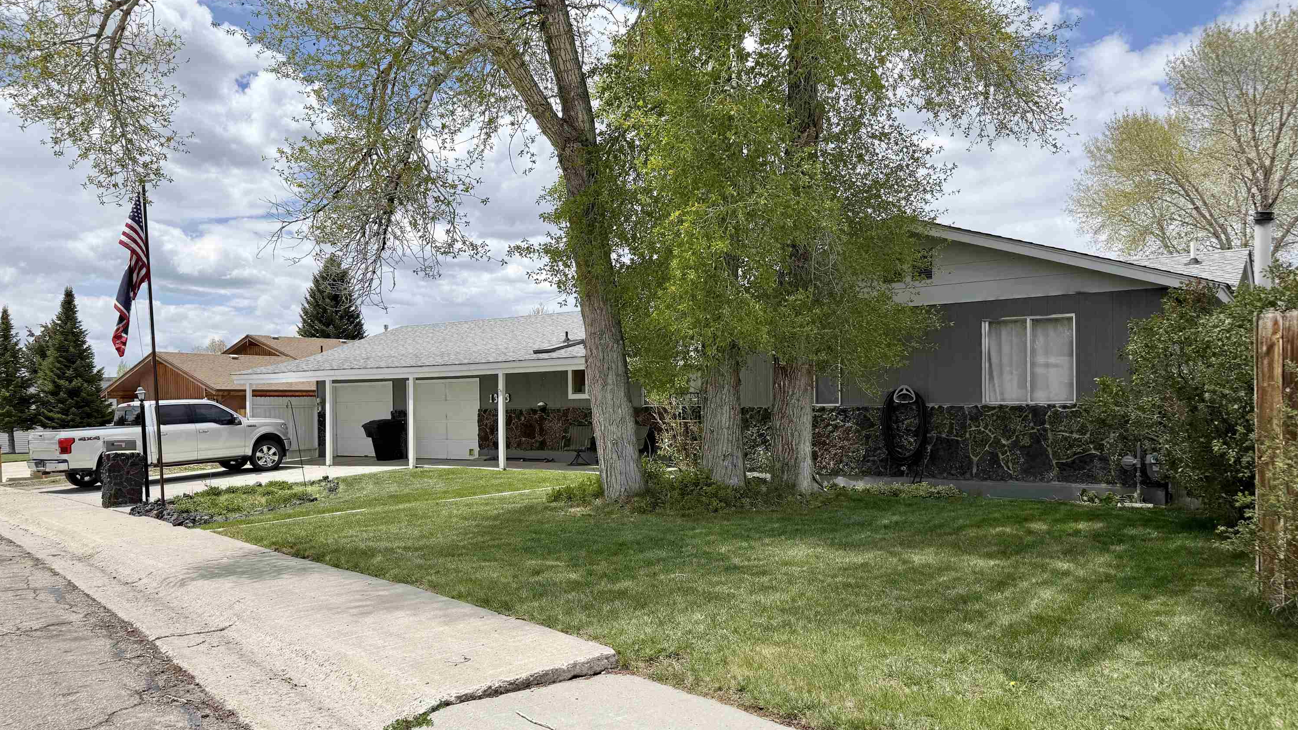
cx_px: 641
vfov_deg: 42.8
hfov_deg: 69.9
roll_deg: +0.5
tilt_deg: -0.4
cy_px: 412
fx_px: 929
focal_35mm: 27
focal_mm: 6.76
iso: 80
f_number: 1.78
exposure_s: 1/6711
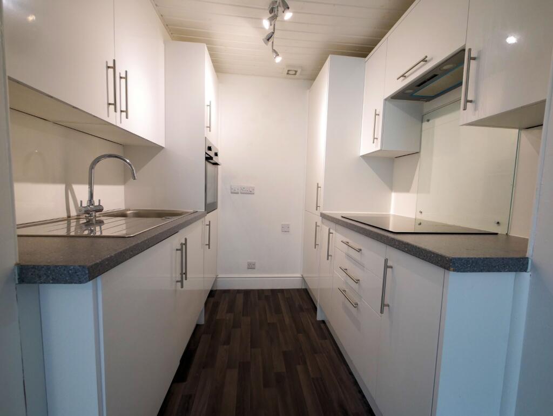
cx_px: 276
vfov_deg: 85.7
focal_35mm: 14
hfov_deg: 102.0
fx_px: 224
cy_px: 208
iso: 1000
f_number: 4
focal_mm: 7
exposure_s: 1/60
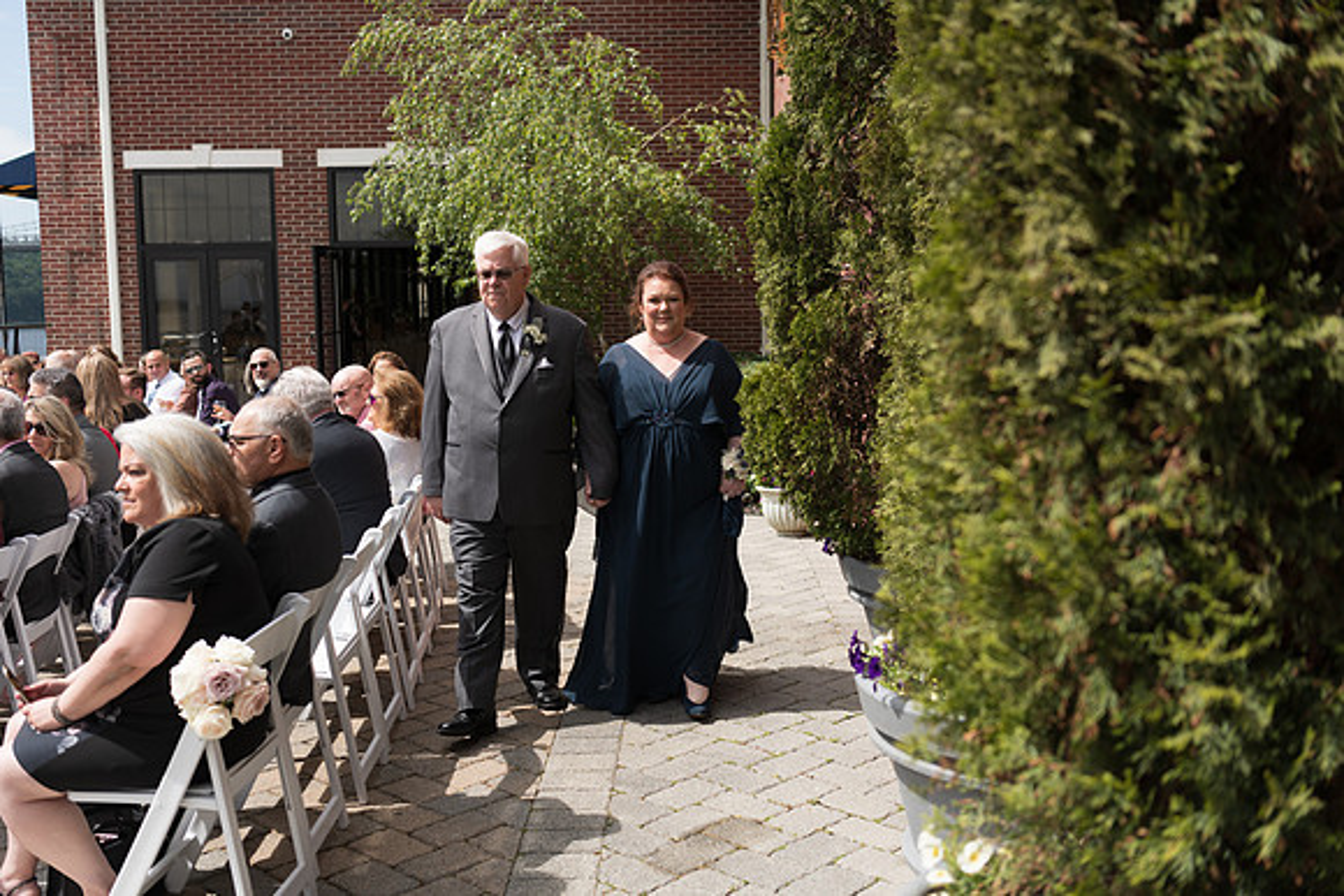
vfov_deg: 36.9
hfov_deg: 53.1
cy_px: 448
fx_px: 1344
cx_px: 672
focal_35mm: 36
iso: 64
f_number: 2.8
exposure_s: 1/1000
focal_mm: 36
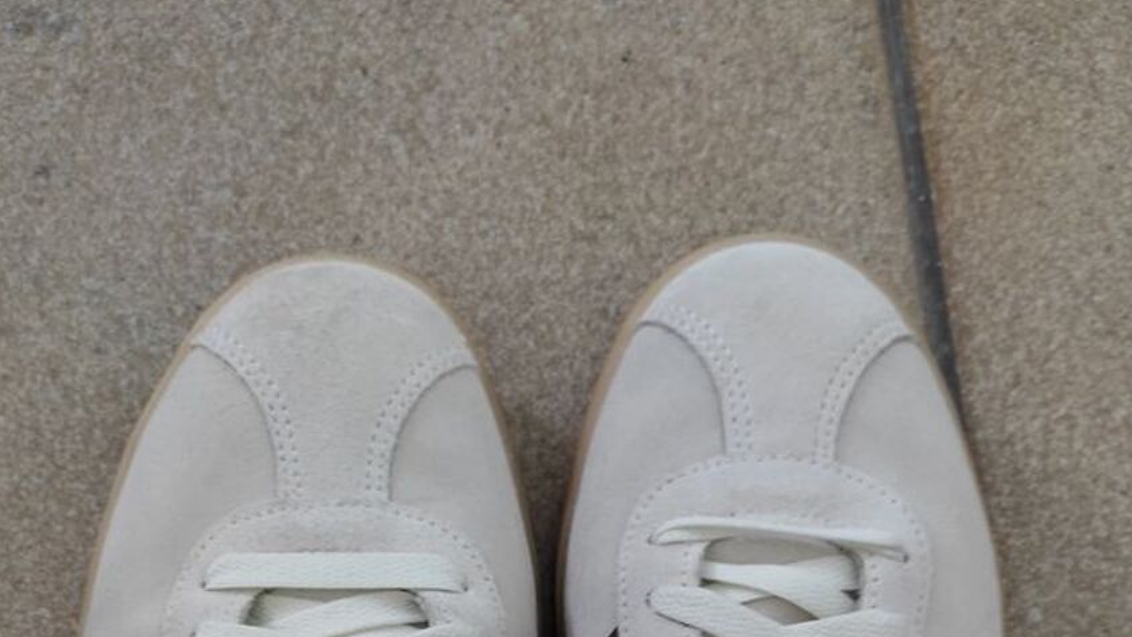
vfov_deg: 24.0
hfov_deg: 45.5
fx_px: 1351
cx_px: 565
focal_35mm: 45
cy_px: 771
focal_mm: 4.74
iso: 594
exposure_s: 1/33
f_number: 1.79
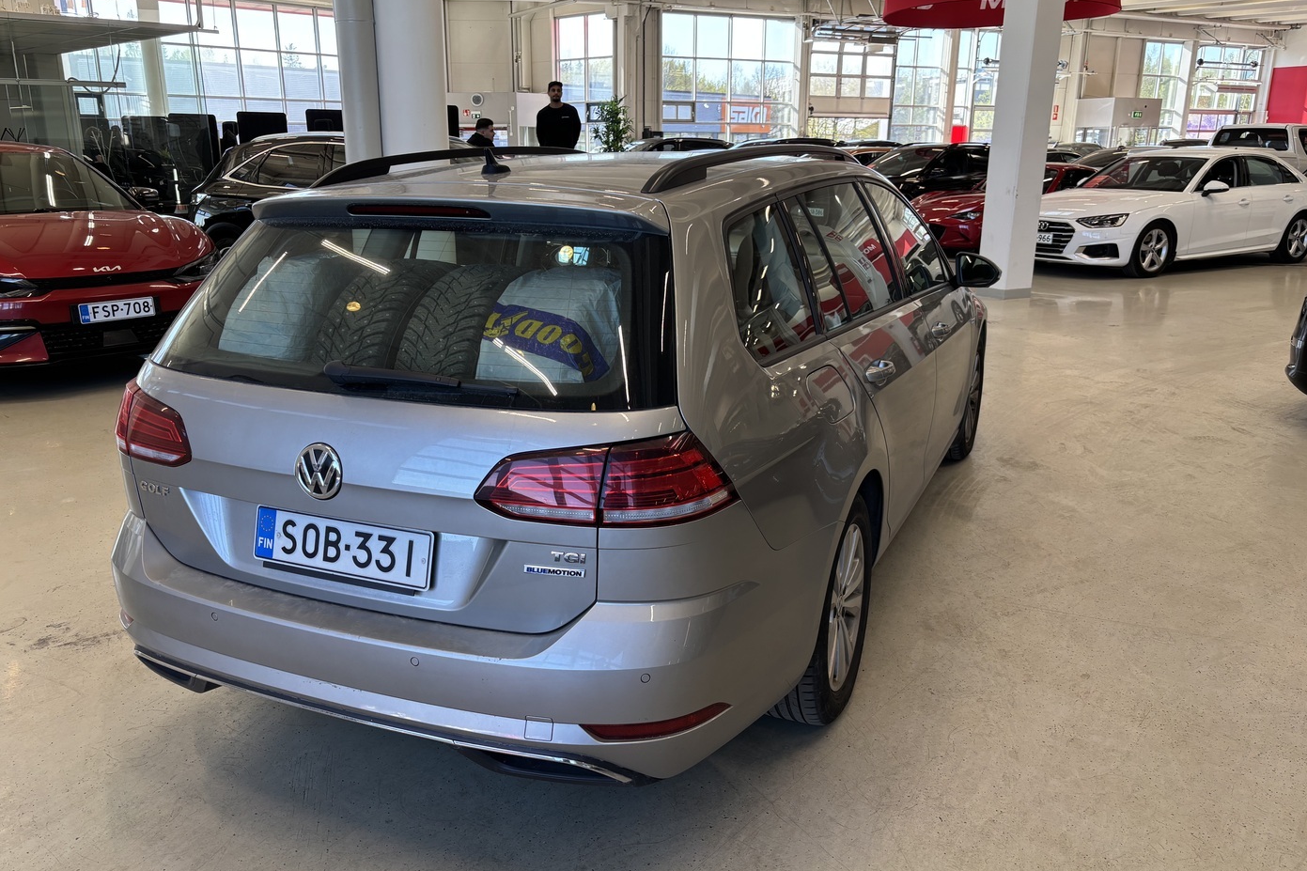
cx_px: 631
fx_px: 1016
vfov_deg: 46.4
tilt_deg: -17.6
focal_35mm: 28
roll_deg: +0.3
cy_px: 467
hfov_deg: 65.5
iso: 40
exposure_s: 1/100
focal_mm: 5.96
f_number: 1.6
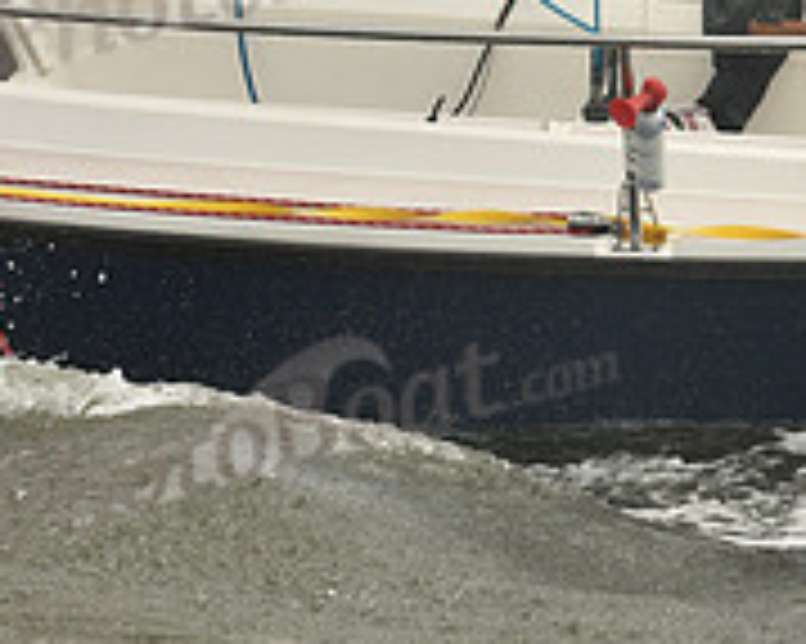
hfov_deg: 6.5
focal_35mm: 298
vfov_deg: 5.2
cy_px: 133
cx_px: 856
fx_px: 7105
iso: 320
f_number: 8
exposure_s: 1/1600
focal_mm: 98
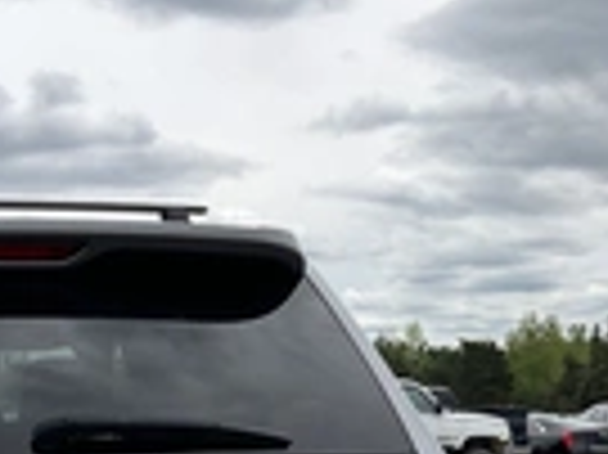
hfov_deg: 21.9
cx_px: -14
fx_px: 1509
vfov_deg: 16.0
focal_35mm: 86
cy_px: 634
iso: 25
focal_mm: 3
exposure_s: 1/1912
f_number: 1.8
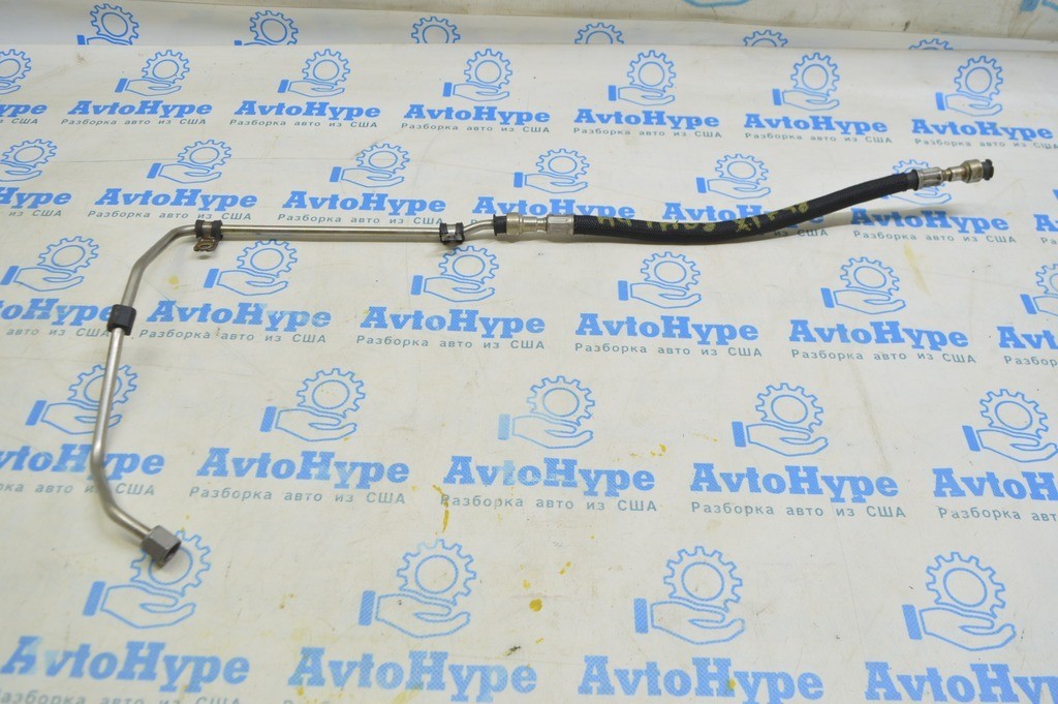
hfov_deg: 59.5
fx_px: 925
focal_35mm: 32
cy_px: 352
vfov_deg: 41.6
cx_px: 529
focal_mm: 21
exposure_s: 1/25
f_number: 5.6
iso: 400
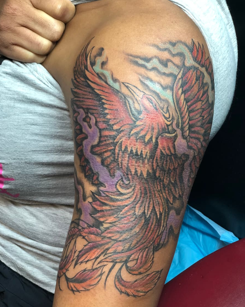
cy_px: 163
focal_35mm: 60
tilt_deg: -51.0
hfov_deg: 25.4
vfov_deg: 31.4
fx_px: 544
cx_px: 122
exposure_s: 1/30
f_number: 2.8
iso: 125
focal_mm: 6.6
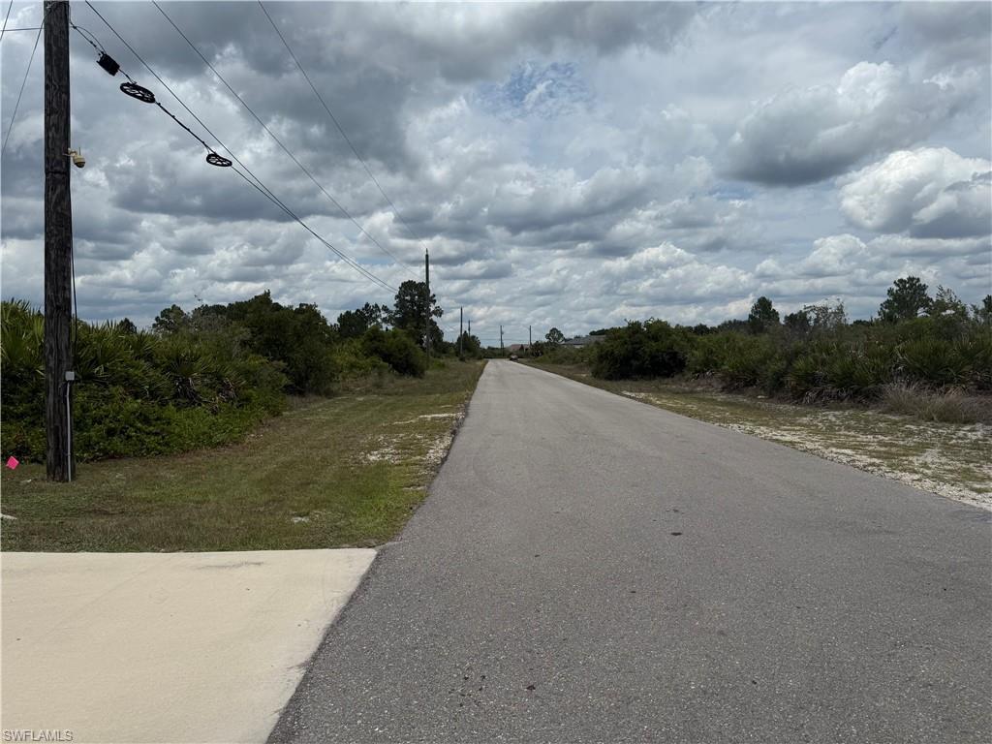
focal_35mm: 24
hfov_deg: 71.6
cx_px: 496
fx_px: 688
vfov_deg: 56.8
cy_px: 372
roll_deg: +1.2
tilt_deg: -1.8
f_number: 1.78
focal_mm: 6.76
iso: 80
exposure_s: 1/11905
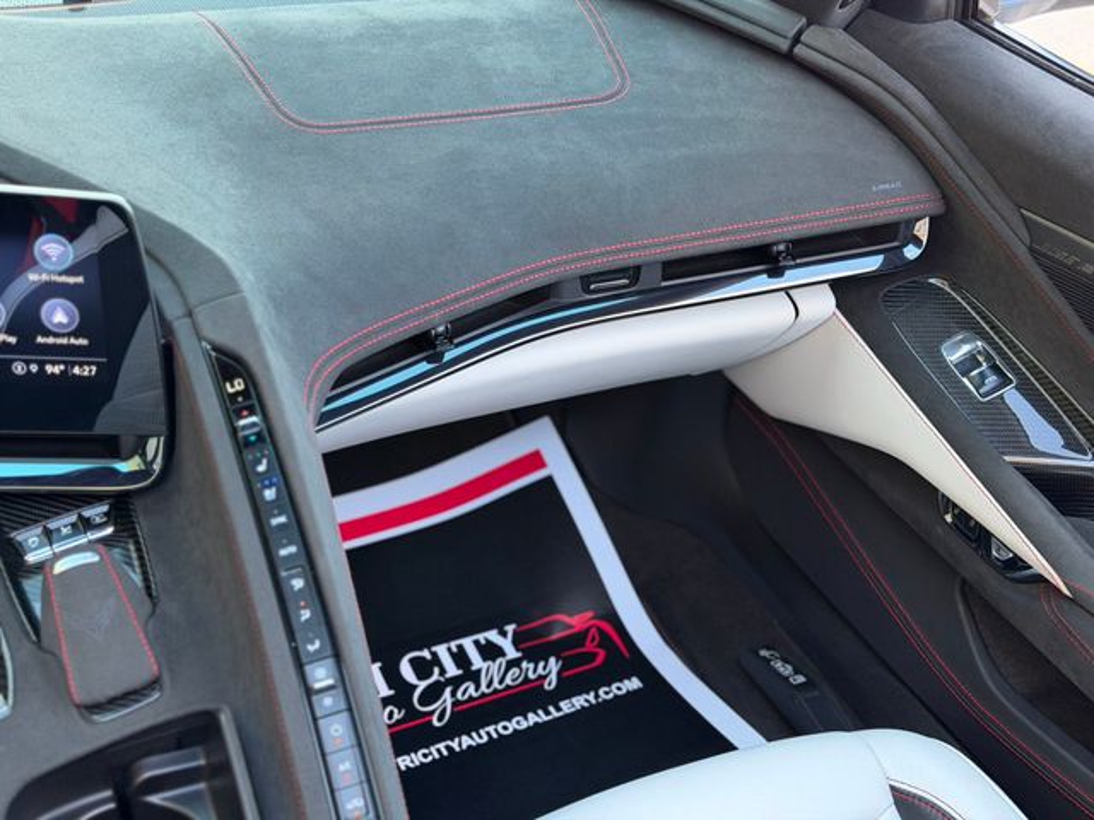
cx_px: 547
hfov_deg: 39.7
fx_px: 1517
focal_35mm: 48
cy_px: 410
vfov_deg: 30.3
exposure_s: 1/121
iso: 80
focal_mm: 6.76
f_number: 1.78
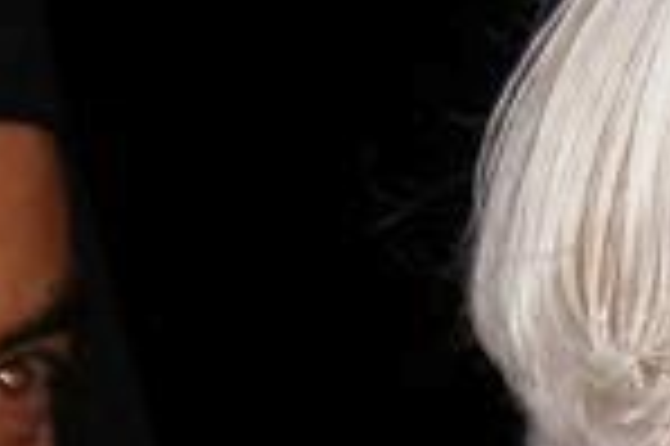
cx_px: 1623
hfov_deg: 2.7
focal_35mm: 755
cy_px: 649
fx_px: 14036
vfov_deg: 1.8
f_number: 4
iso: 160
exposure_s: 1/125
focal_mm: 22.6
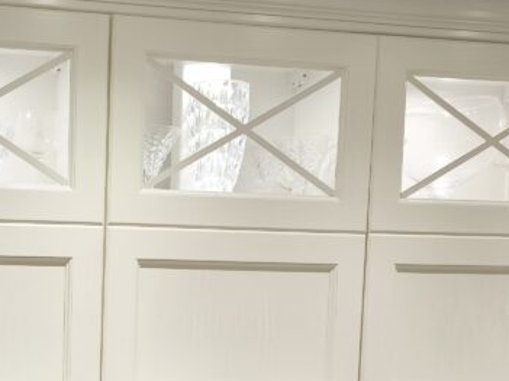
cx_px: -9
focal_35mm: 70
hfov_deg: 26.2
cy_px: 407
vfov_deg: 20.2
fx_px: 1029
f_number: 1.9
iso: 200
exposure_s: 1/80
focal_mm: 6.92
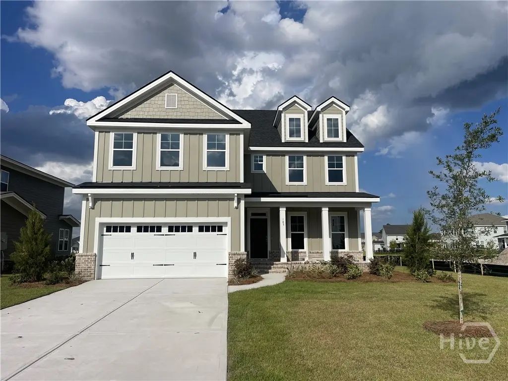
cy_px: 190
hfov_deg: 69.4
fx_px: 367
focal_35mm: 25
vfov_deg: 54.9
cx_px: 254
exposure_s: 1/9174
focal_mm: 5.1
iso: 32
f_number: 1.6
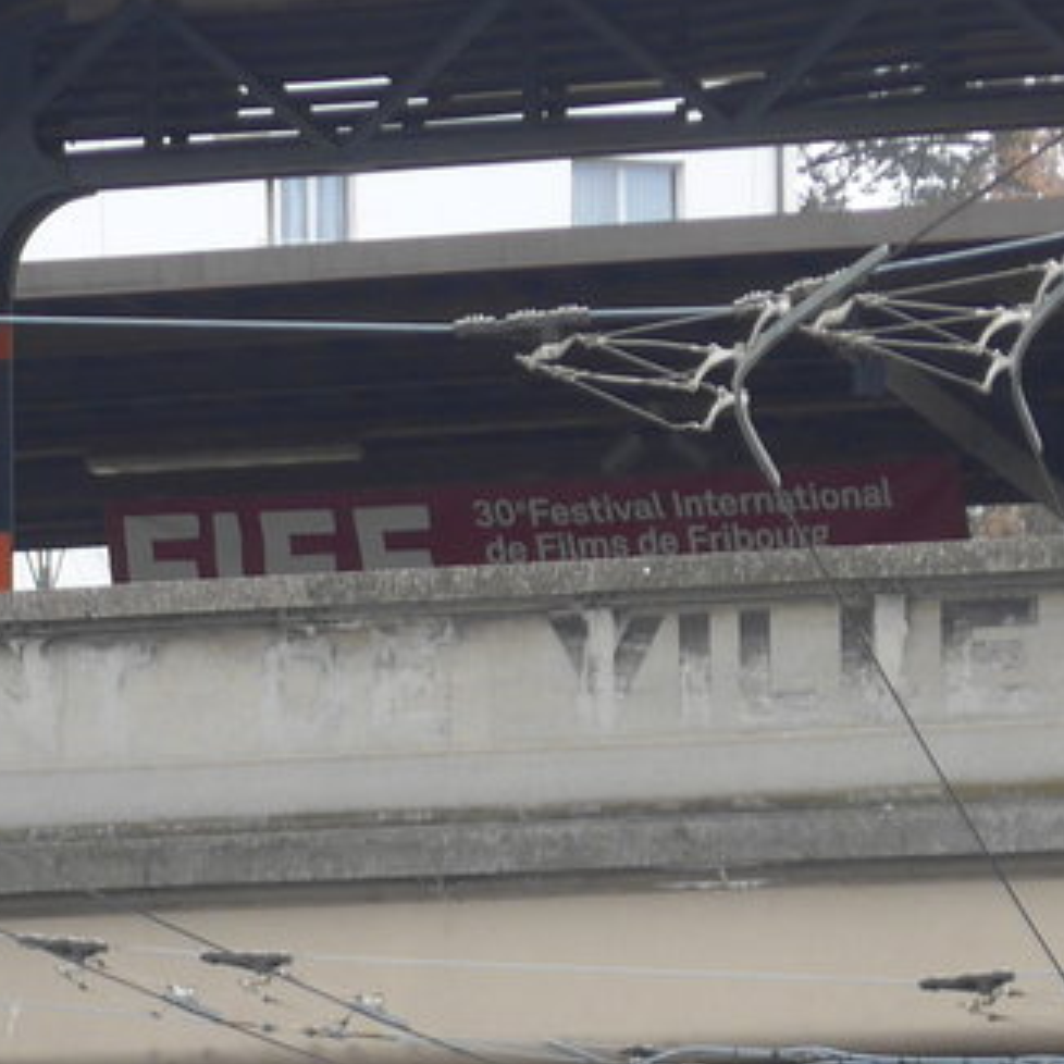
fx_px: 13249
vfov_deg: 4.6
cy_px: 1332
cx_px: 26
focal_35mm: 381
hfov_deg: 4.6
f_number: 5
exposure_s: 1/80
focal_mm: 22.9
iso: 100
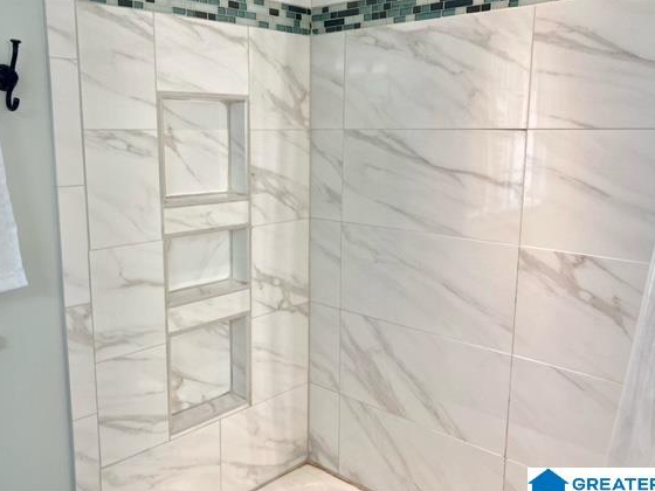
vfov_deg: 44.2
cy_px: 241
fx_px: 606
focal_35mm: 32
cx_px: 294
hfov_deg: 56.7
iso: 40
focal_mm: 3.99
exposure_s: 1/120
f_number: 1.8
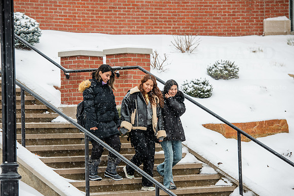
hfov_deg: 14.2
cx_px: 147
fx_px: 1184
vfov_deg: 9.5
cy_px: 98
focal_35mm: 145
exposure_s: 1/200
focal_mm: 145
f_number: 5
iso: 400
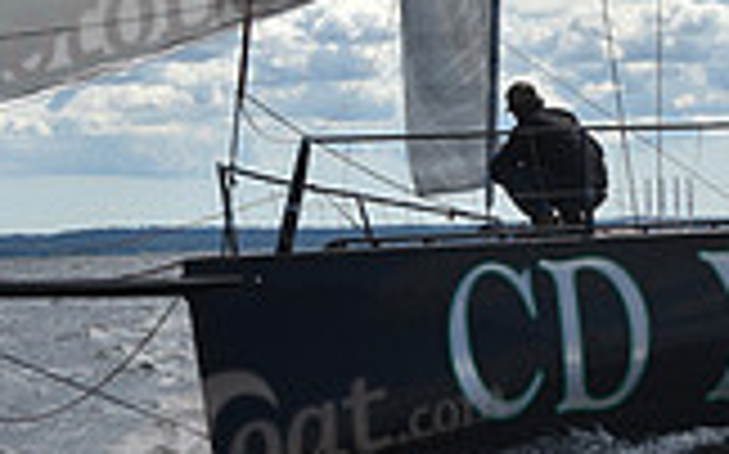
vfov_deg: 5.1
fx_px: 5083
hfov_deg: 8.2
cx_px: 742
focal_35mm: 256
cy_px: 169
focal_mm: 70
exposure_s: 1/1000
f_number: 10
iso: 250
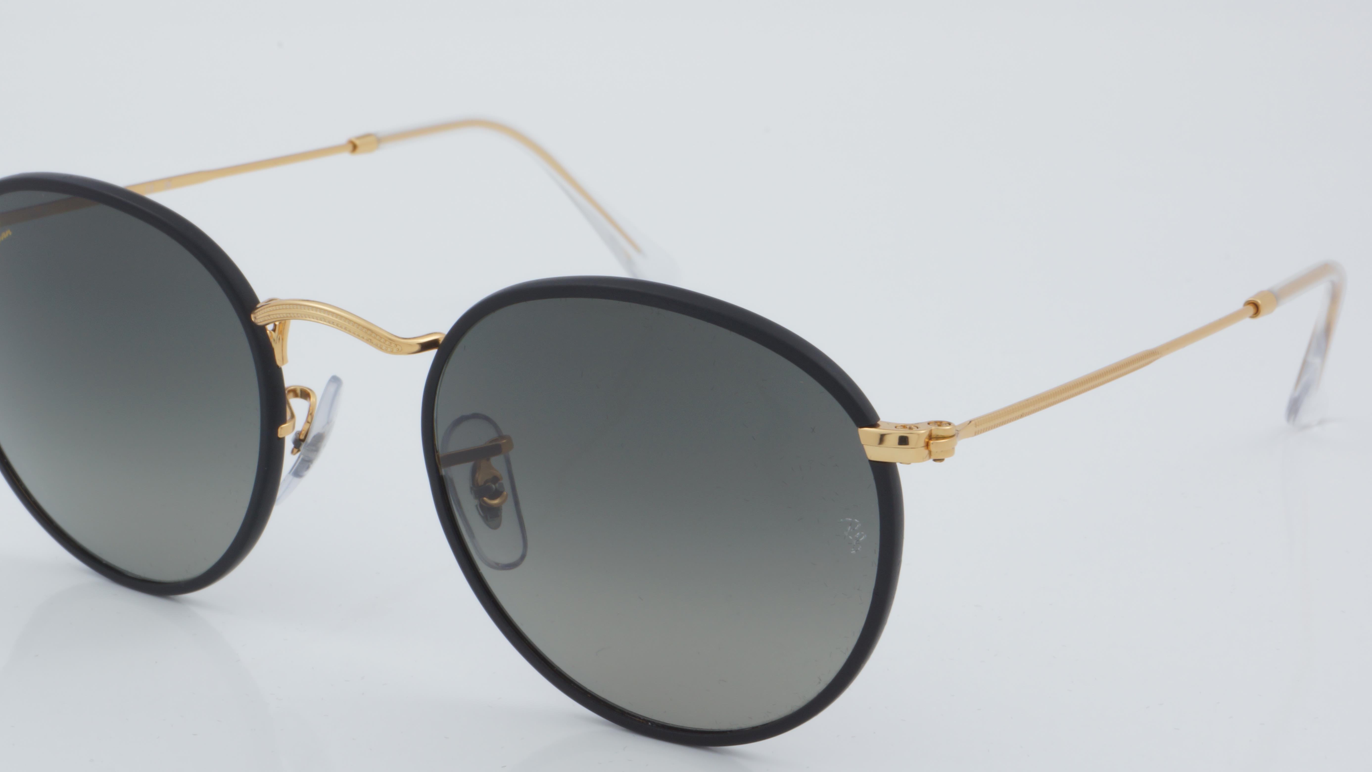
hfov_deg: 25.0
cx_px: 639
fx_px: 3092
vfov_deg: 14.2
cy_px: 424
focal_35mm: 85
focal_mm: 50
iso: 100
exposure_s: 1/4
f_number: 32
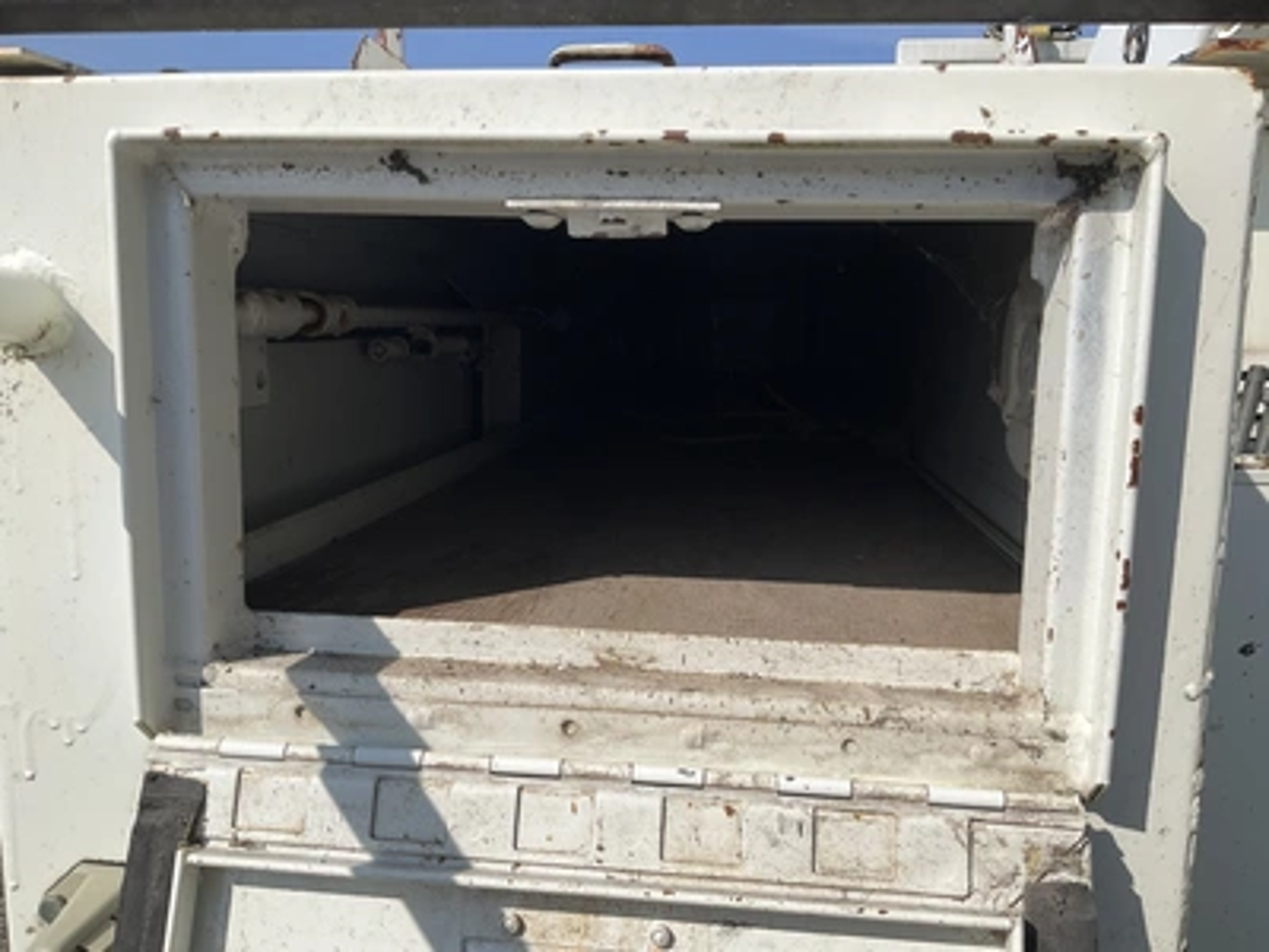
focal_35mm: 29
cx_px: 634
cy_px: 476
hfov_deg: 61.7
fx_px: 1063
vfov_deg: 48.2
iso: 25
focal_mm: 3
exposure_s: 1/3322
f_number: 1.8
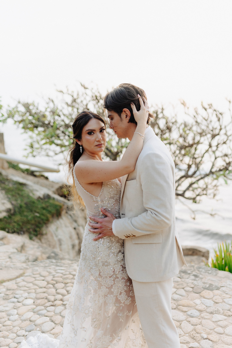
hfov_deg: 37.9
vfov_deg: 54.4
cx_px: 116
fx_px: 338
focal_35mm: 35
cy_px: 174
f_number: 2
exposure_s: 1/200
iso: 160
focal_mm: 35
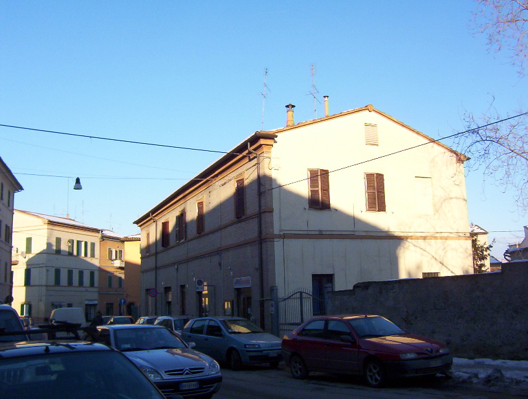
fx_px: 550
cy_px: 200
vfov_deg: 39.8
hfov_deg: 51.2
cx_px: 264
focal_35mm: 36
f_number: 5.24
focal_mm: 5.54
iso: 100
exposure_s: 1/345
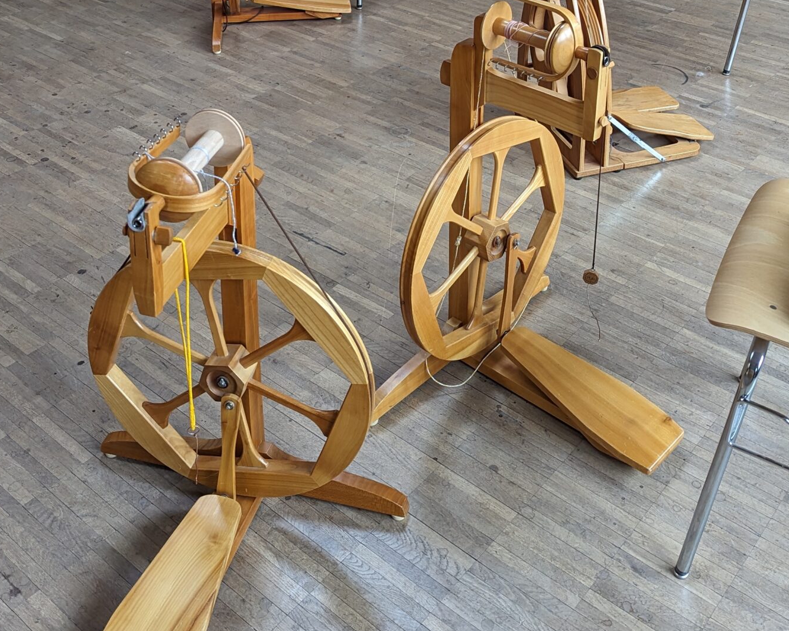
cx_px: 412
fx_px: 1051
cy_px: 31
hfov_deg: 41.1
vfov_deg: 31.4
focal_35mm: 45
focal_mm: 6.81
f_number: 1.85
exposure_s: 1/75
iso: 118
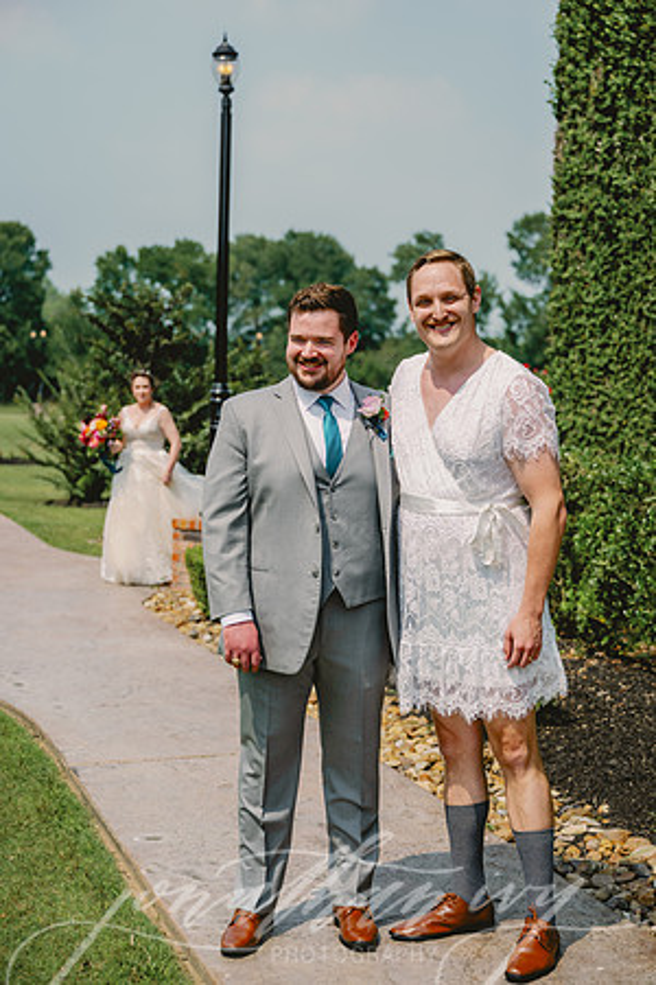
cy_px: 492
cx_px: 328
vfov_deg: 34.5
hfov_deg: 23.4
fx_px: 1585
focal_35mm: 58
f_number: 3.5
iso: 64
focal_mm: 58
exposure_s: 1/1000
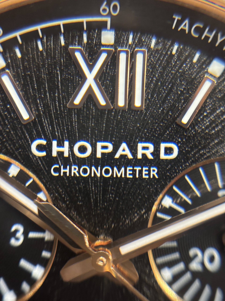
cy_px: 150
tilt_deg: -65.6
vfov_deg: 36.8
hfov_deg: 28.0
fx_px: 451
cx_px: 112
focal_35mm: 52
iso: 160
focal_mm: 5.96
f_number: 1.6
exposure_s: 1/40
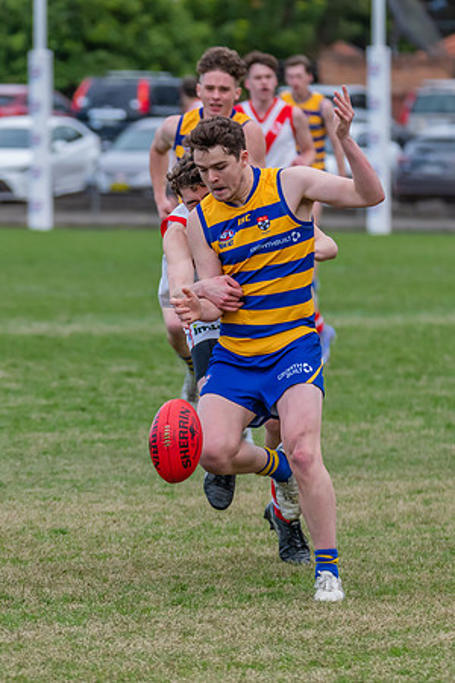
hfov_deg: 3.3
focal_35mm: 422
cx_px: 103
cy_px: 326
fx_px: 7994
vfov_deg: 4.9
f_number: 5.6
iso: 900
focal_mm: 250
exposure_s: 1/1600
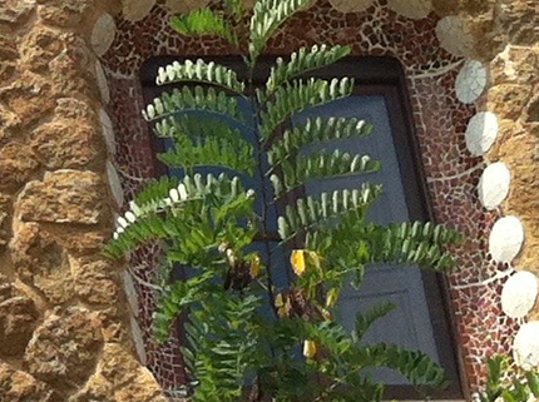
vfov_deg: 6.9
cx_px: -430
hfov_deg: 9.0
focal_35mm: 211
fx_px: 3280
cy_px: -145
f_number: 2.8
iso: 80
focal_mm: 3.85
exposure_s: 1/773
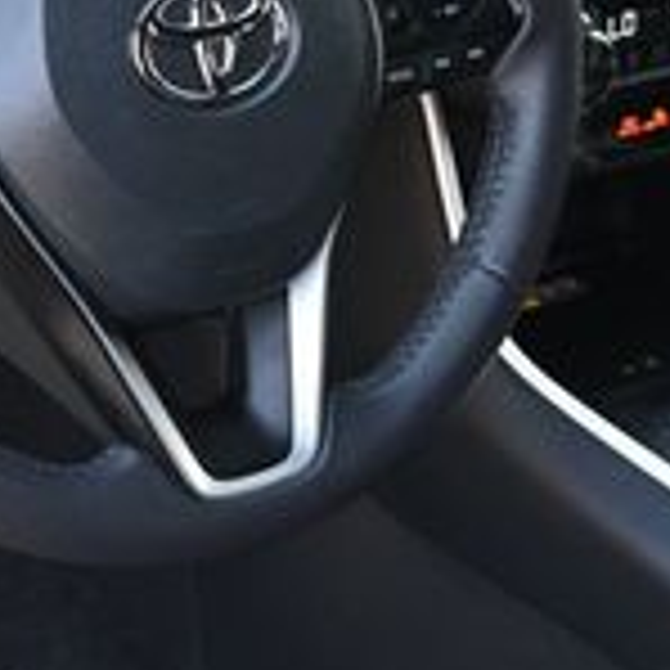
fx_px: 2341
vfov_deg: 16.3
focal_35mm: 107
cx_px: 252
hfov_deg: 16.3
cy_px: 292
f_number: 3.8
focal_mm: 19.5
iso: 560
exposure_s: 1/125
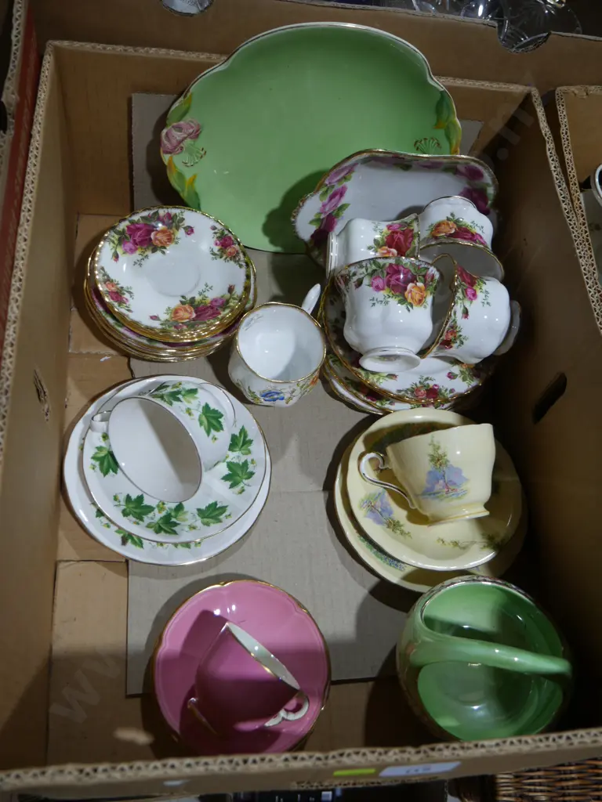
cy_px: 401
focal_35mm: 32
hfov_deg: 44.2
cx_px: 301
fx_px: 742
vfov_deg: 56.8
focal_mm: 16
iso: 200
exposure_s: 1/125
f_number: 3.6
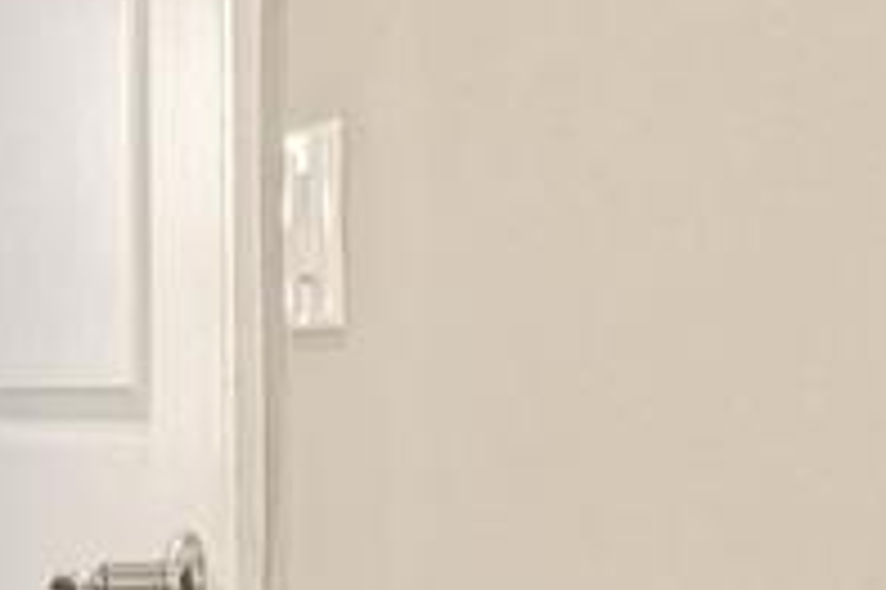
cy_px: 455
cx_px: -751
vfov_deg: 12.5
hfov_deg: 15.8
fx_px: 2680
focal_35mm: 109
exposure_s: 1/13
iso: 400
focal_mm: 21
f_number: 8
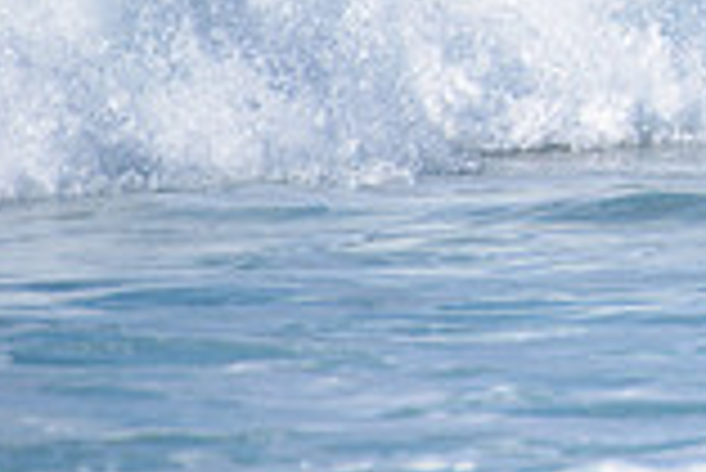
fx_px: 36156
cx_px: 1210
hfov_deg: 1.1
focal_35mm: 1842
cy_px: -249
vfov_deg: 0.7
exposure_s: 1/2000
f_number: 5.6
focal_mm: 500
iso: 160
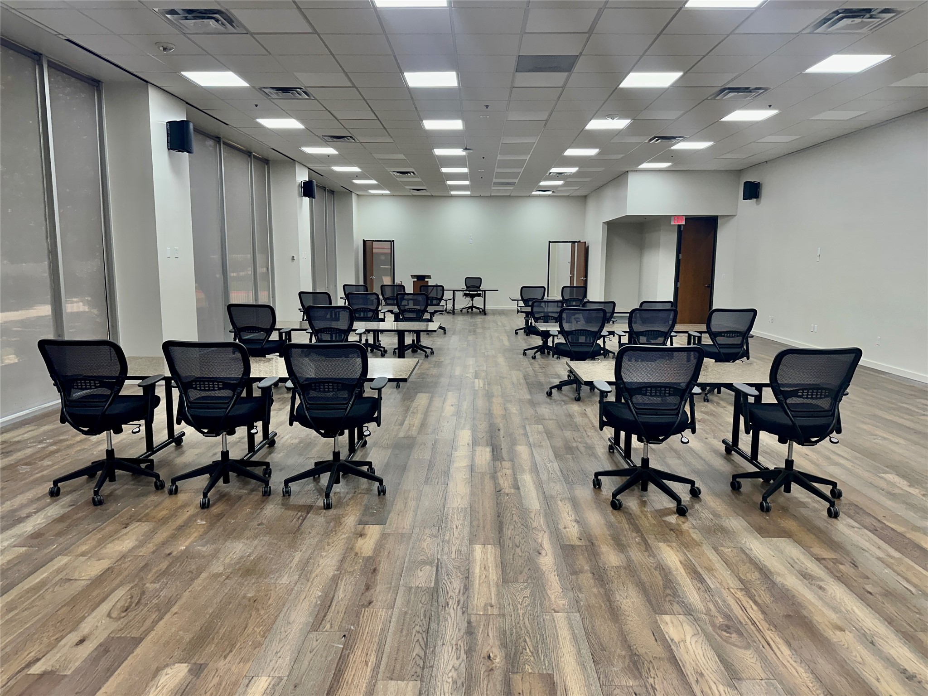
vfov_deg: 56.8
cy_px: 348
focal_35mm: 24
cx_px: 464
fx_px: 643
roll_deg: -0.8
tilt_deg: -8.0
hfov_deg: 71.6
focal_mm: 6.86
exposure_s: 1/120
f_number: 1.78
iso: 125
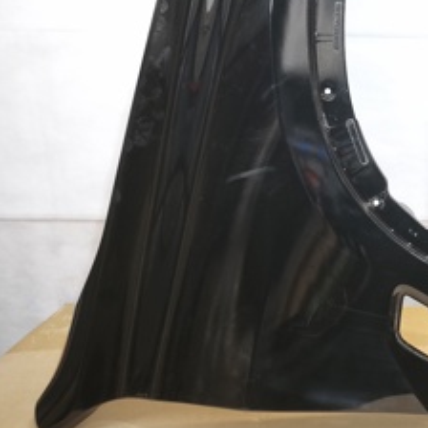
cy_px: 52
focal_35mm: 58
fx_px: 811
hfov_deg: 24.7
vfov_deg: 28.5
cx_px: 592
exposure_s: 1/50
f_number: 1.62
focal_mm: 6.45
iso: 320
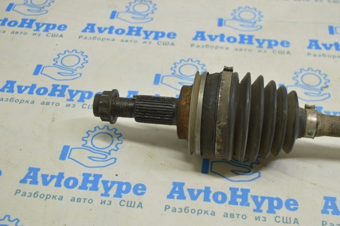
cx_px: 170
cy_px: 113
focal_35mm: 54
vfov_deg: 25.0
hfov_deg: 36.9
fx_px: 509
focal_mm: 36
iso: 400
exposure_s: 1/25
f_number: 5.6
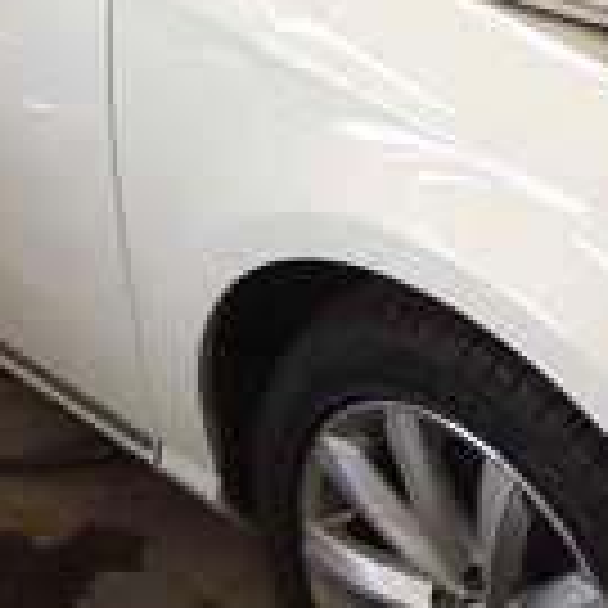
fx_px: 2206
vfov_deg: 15.5
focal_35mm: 111
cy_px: 32
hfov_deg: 14.7
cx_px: 887
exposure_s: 1/24
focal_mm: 3.3
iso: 160
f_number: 2.4
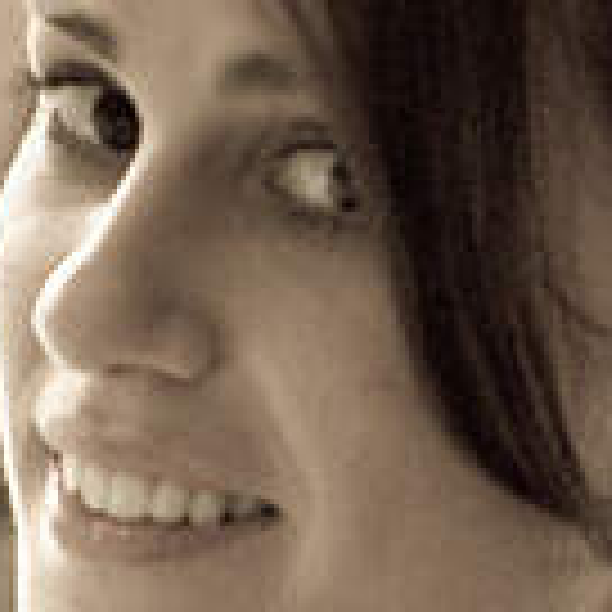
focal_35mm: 272
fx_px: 5441
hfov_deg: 6.3
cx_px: 1026
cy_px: 801
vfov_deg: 6.4
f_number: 3.5
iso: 640
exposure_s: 1/25
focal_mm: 50
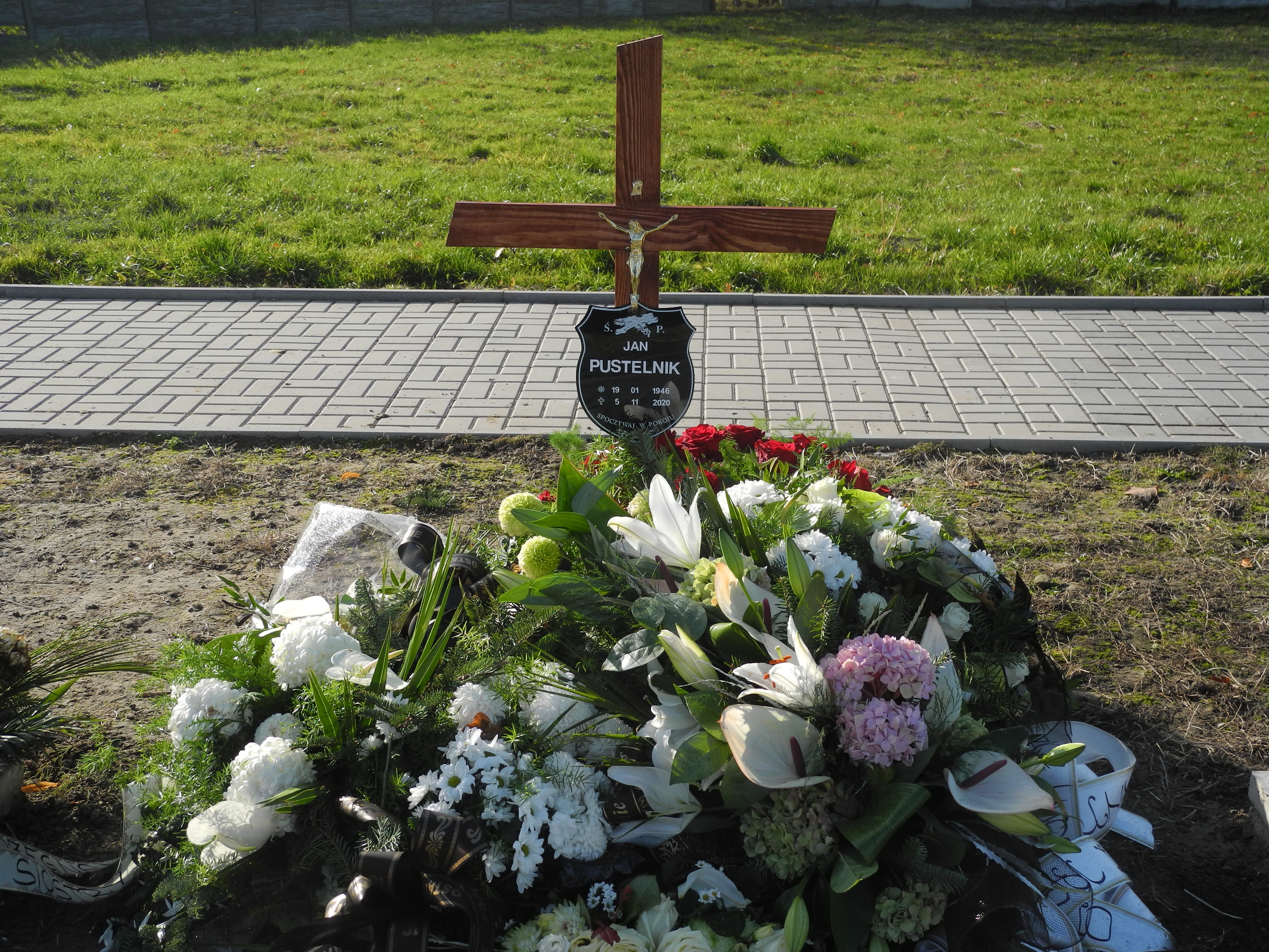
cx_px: 634
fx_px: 1650
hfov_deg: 42.1
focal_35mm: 45
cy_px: 476
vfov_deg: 32.2
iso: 100
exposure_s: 1/800
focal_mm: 9.7
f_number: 3.2
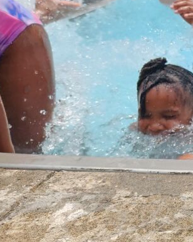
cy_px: 73
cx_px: 362
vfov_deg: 26.9
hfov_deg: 17.2
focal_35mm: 70
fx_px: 500
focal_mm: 5.4
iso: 20
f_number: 1.8
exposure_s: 1/809
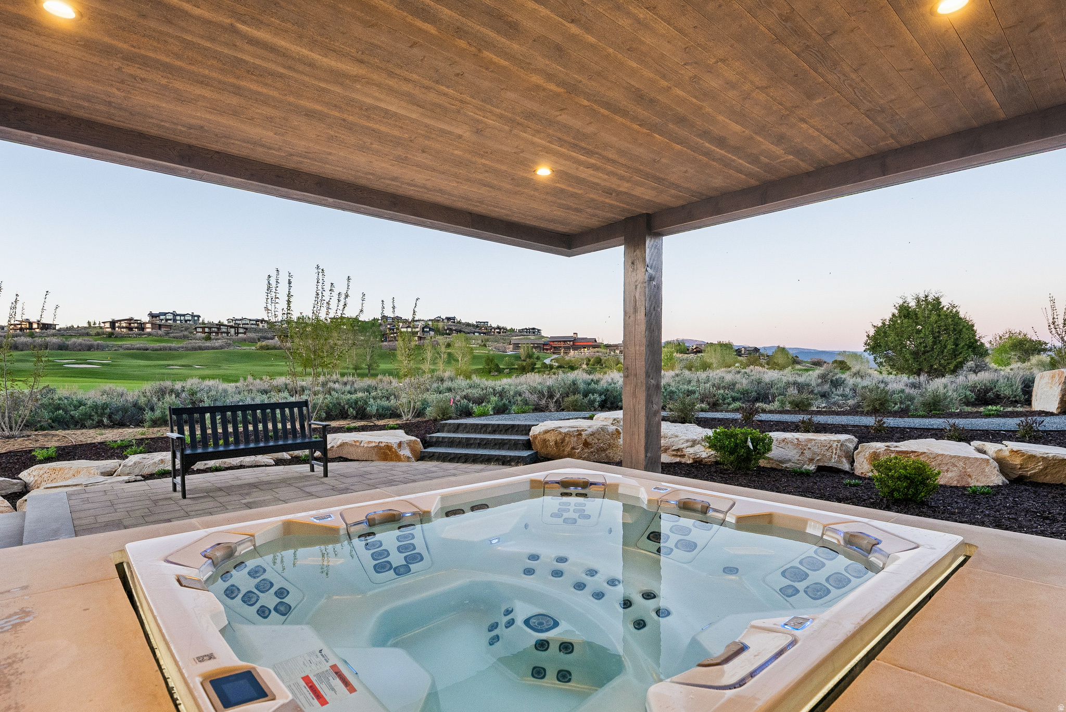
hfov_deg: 93.2
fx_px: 504
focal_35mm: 17
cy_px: 356
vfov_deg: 70.5
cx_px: 533
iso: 1600
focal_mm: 17
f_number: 5
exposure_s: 1/250
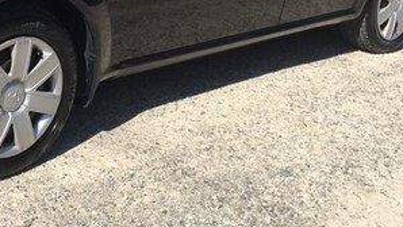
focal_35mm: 70
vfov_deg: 16.6
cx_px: 23
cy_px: -44
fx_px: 748
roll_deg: +0.5
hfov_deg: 28.7
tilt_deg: -19.6
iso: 32
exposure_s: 1/1522
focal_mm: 4.15
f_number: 2.2
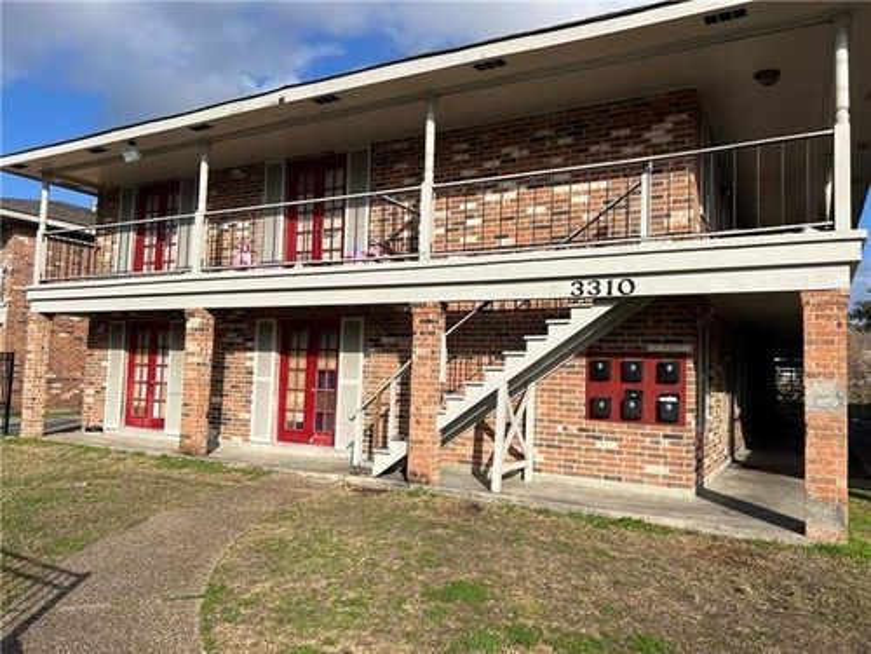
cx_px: 436
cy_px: 327
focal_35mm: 26
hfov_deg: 67.3
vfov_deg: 53.1
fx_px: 654
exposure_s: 1/5319
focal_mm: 5.7
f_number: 1.5
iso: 50
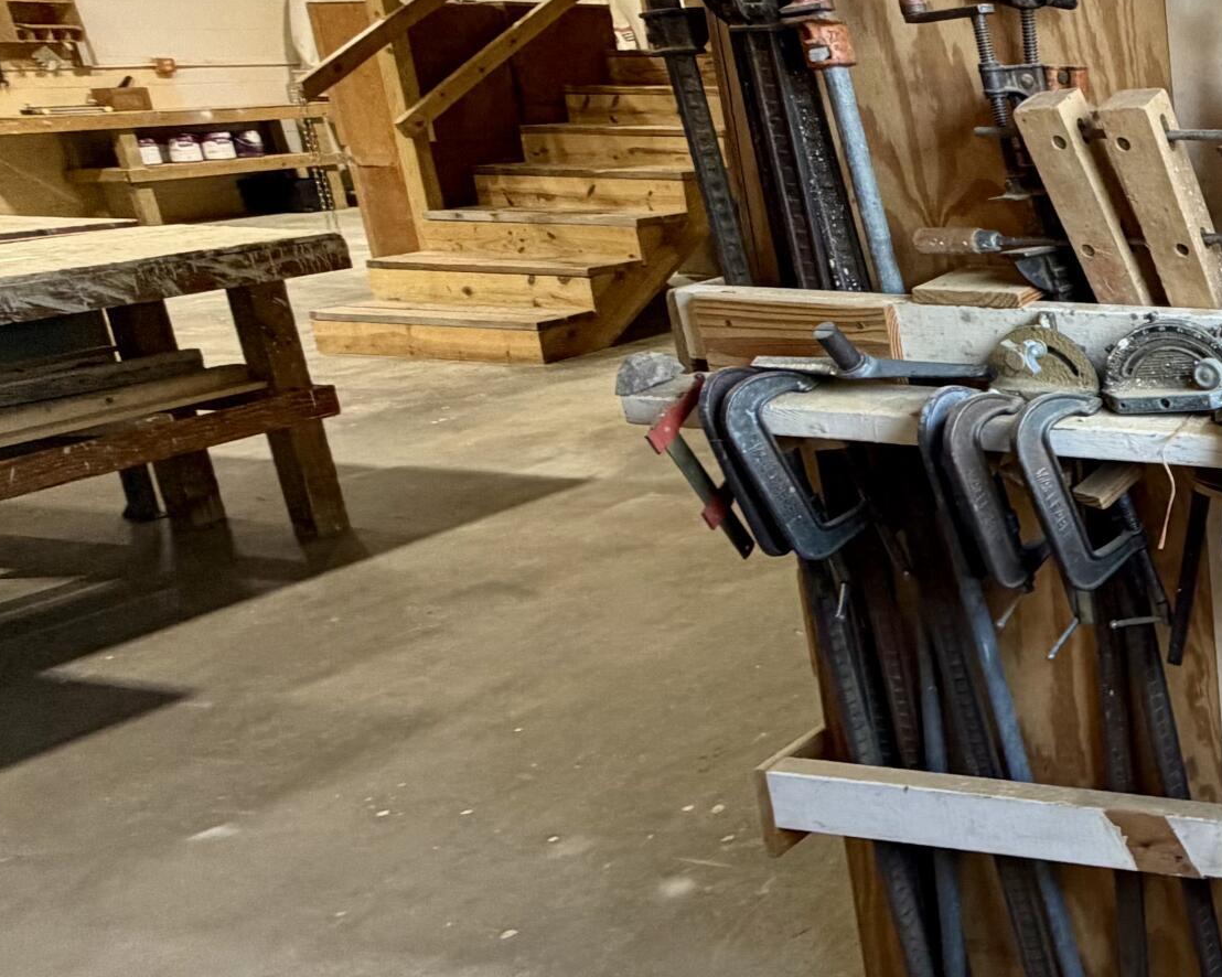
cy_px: 400
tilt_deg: -15.5
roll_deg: -0.6
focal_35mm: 37
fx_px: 1338
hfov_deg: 34.3
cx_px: 1601
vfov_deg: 40.0
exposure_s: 1/121
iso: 200
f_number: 2.2
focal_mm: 2.22
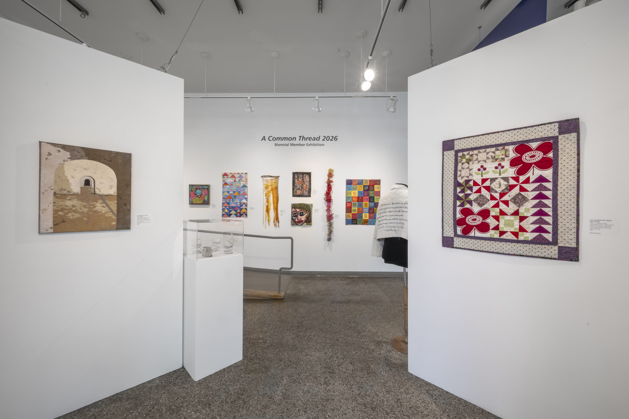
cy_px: 210
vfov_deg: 81.2
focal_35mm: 14
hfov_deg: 104.3
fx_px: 245
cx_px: 314
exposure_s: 1
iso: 100
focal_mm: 14
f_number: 16
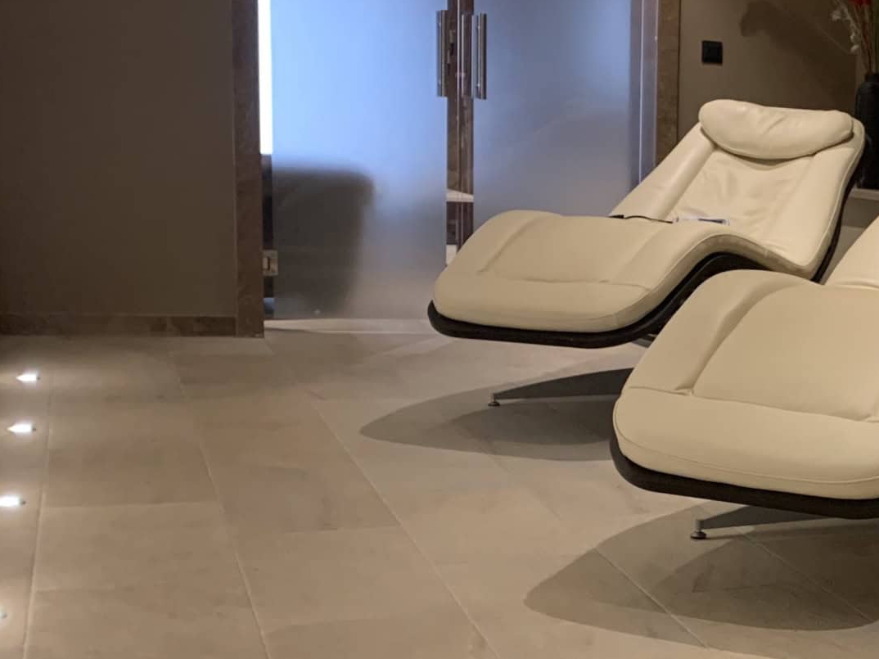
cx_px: 1005
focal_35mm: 62
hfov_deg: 28.0
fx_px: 1574
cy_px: 442
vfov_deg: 23.5
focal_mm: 4.2
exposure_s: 1/60
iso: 320
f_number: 1.8
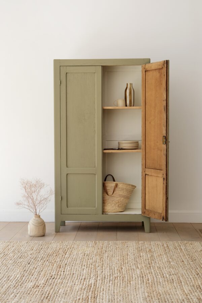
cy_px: 152
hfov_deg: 25.5
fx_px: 446
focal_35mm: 53
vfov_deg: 37.5
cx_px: 101
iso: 160
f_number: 2.8
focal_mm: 35
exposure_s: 1/52
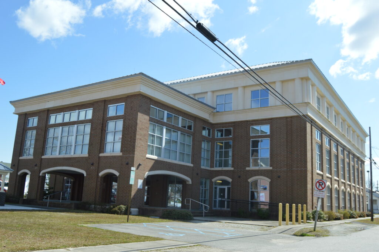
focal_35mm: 33
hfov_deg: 57.3
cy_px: 126
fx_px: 347
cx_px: 190
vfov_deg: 39.9
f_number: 8
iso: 100
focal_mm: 22
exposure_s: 1/250
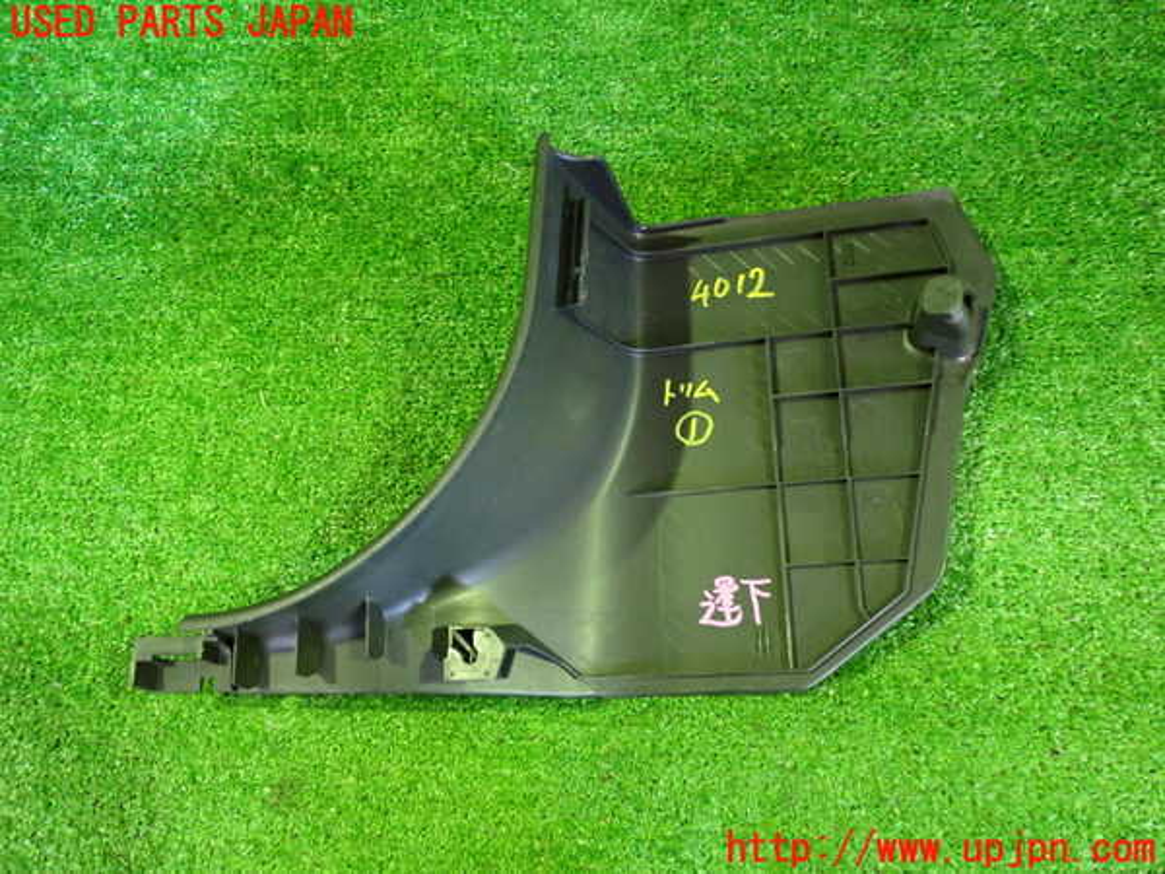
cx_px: 582
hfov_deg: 60.0
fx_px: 1010
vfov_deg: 46.8
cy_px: 437
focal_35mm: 30
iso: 1000
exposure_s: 1/30
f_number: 2.3
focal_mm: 5.4
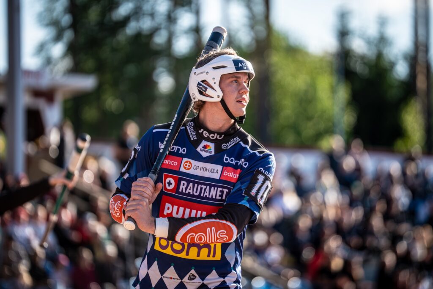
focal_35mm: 198
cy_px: 130
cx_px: 238
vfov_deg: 6.9
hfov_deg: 10.4
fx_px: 2380
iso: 100
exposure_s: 1/1600
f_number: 2.8
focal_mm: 180
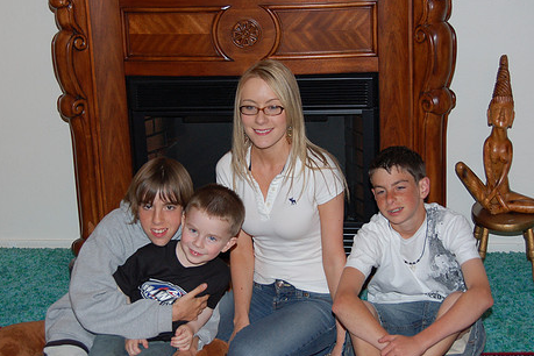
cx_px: 238
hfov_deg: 28.1
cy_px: 184
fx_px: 1068
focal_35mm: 72
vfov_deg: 18.9
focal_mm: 38
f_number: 5
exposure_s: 1/60
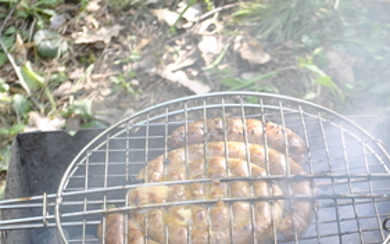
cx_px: 285
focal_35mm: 135
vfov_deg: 9.7
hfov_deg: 15.4
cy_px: 169
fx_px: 1434
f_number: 5.6
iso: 100
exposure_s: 1/8
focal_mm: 55
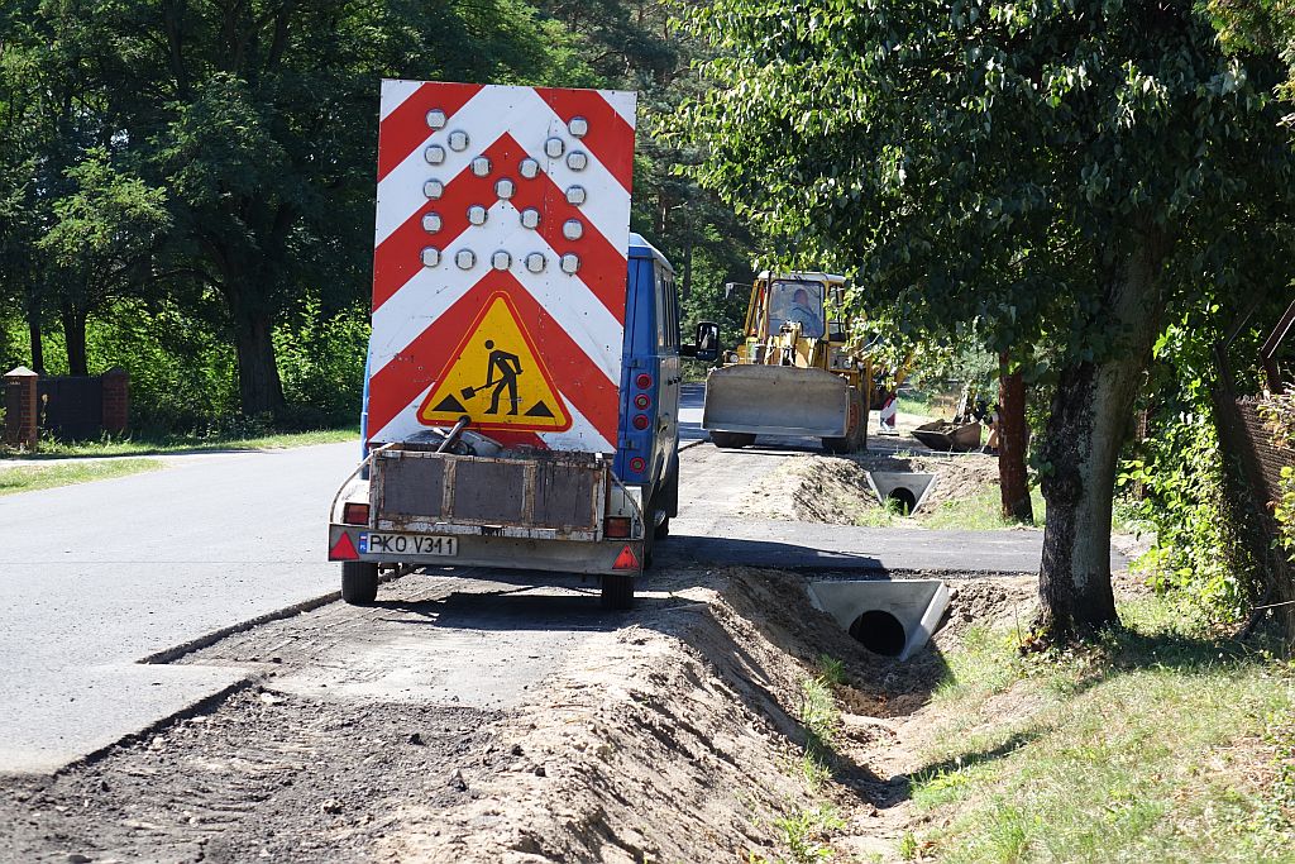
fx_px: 3130
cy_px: 432
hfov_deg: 23.4
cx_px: 648
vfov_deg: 15.7
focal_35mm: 87
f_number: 4
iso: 125
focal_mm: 31.77
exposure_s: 1/250
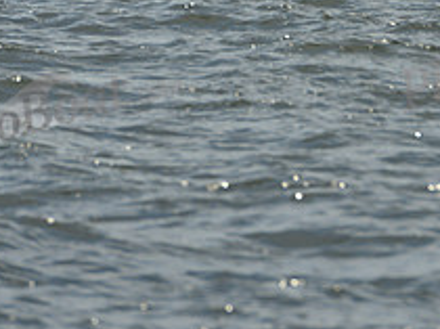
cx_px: 292
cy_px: -235
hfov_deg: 3.7
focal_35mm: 532
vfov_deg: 2.8
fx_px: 6754
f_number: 9
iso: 280
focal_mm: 200
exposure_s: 1/1600
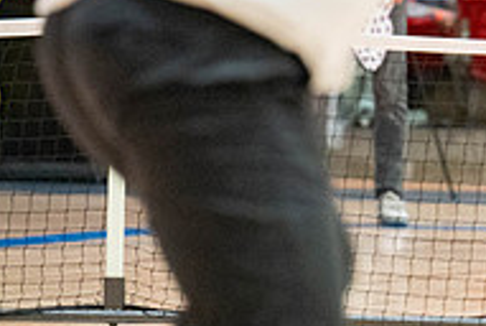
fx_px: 5530
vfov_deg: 3.4
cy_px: -14
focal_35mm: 409
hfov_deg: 5.0
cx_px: 611
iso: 5000
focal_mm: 135
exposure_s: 1/500
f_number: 2.8
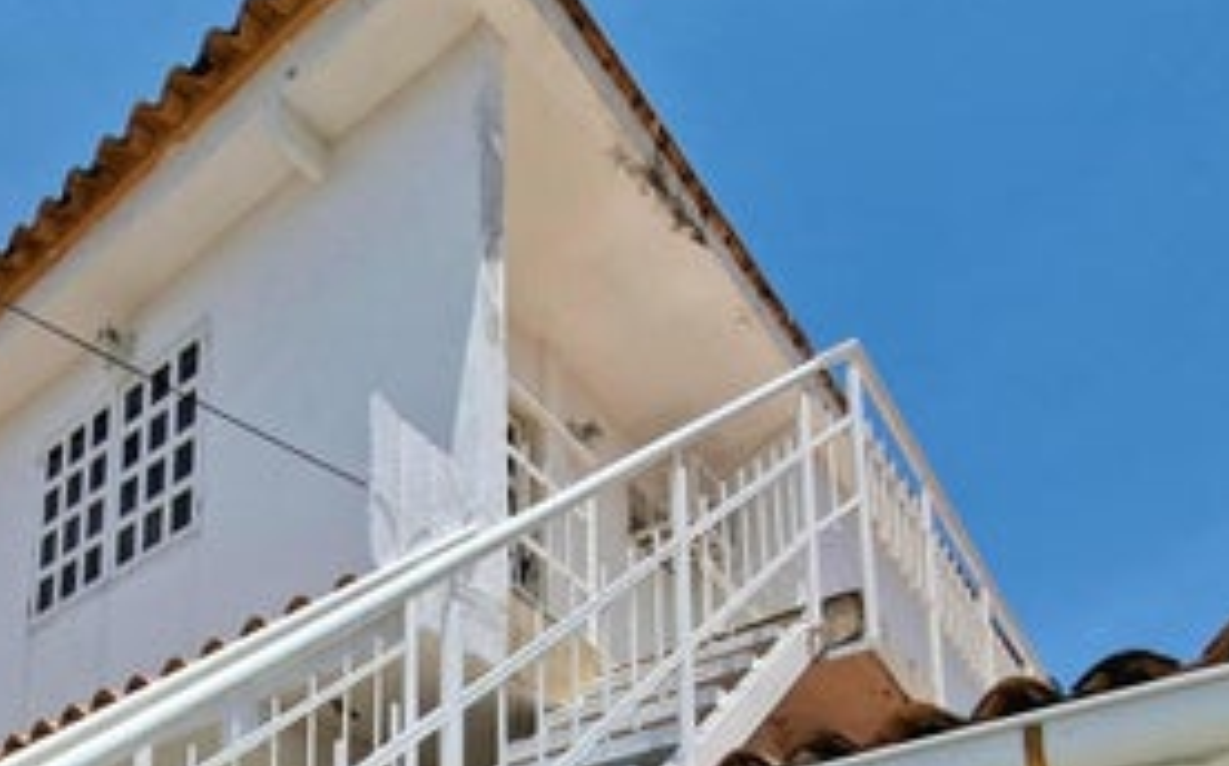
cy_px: 1015
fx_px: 1071
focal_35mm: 32
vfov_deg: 30.4
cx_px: 365
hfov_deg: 57.7
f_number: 2.2
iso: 40
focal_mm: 1.74
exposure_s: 1/1610
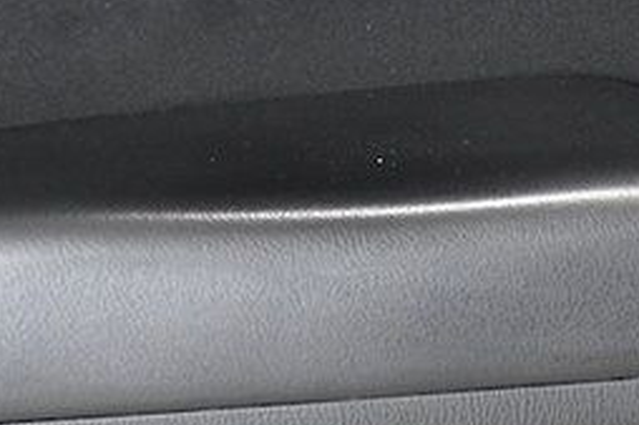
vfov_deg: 6.5
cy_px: 155
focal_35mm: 210
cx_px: 1031
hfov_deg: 9.5
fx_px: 3725
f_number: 4.5
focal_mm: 35
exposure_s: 1/160
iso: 2500
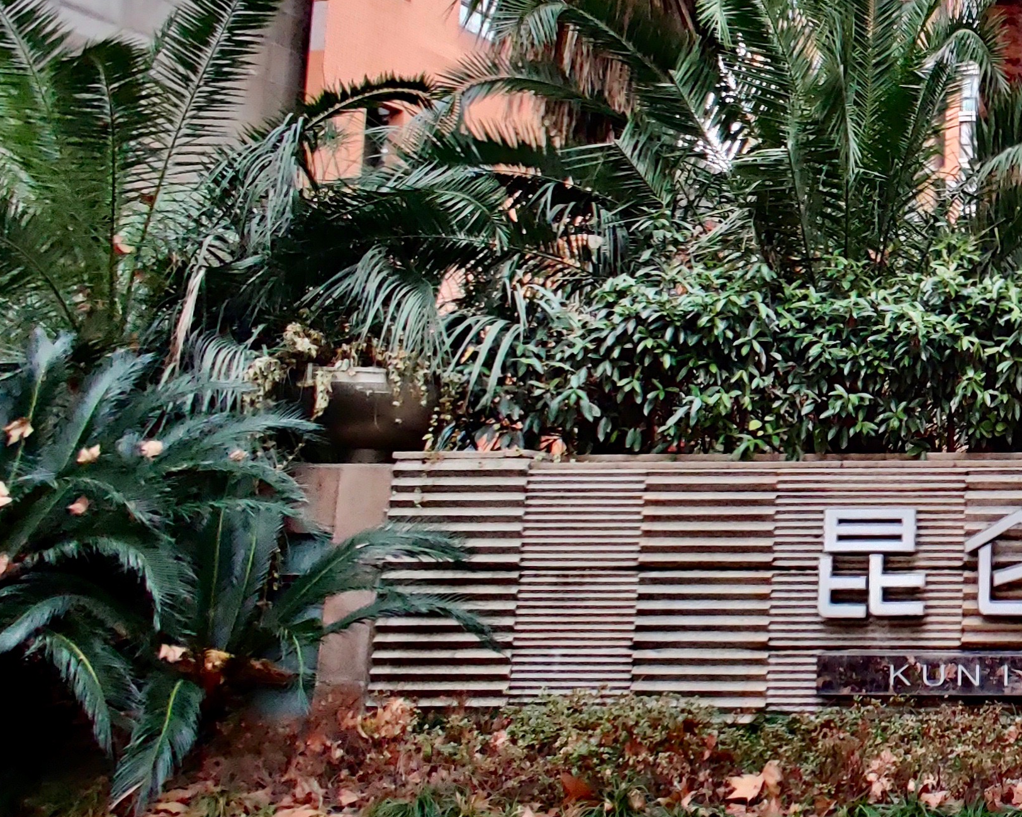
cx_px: 1120
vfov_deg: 40.1
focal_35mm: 36
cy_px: 216
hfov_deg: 40.7
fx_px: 1089
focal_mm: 2.25
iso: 500
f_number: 2.2
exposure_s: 1/50
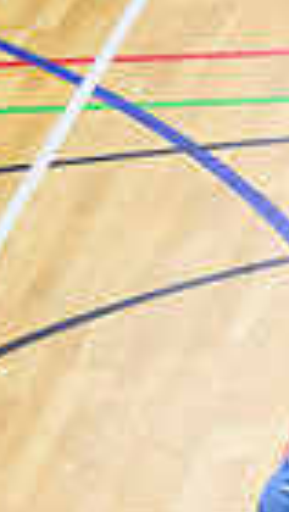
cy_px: 549
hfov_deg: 3.0
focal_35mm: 394
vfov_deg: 5.5
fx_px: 5355
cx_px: 1295
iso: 5000
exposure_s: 1/1000
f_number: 2.8
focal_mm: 70
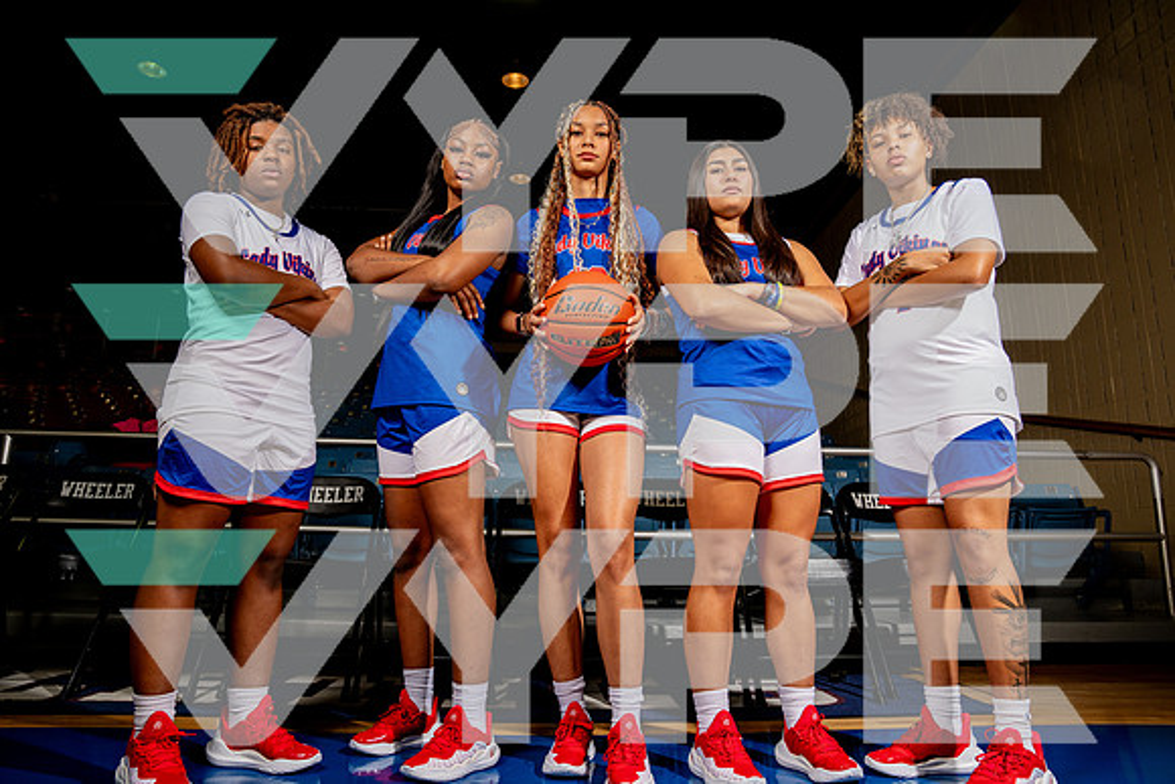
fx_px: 783
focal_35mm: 24
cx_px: 588
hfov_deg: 73.7
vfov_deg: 53.2
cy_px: 392
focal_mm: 24
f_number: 7.1
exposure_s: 1/125
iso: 250
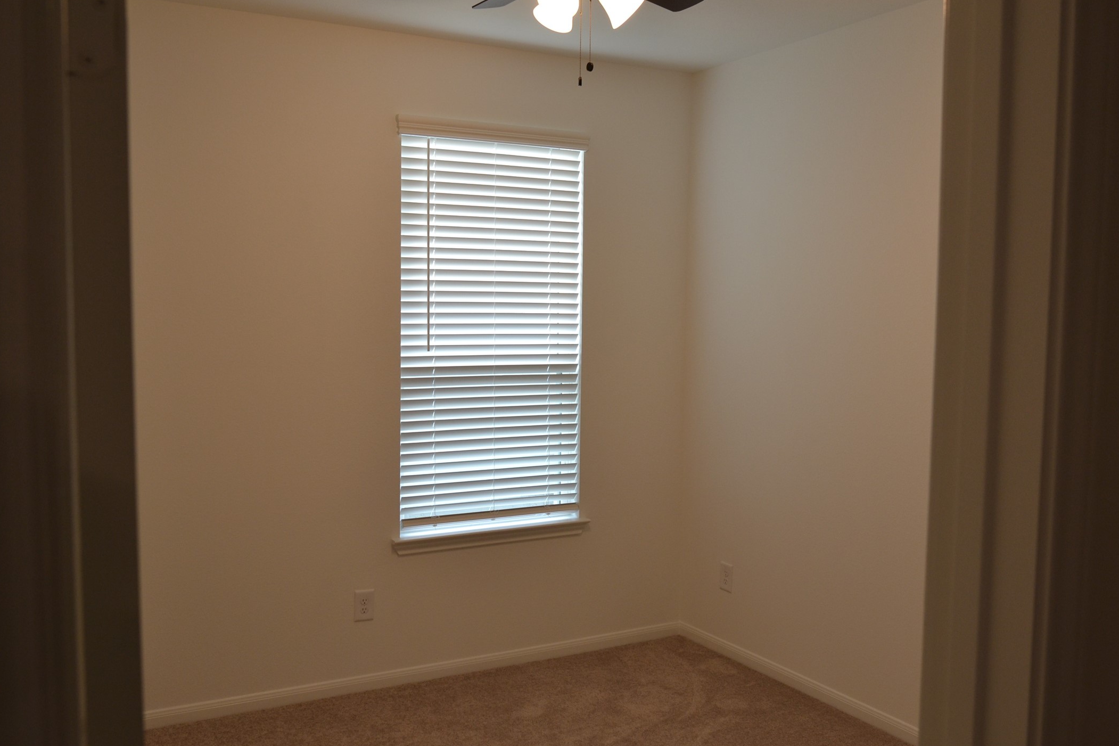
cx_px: 563
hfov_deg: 60.3
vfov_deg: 42.3
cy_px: 372
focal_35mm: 31
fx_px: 963
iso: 400
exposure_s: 1/80
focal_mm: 20
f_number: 4.5
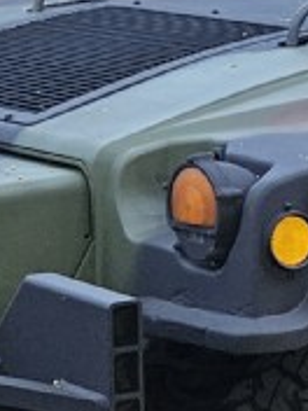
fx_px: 1863
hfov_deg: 8.9
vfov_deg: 12.6
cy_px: 196
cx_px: 635
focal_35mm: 157
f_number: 1.8
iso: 400
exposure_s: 1/120
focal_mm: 5.4
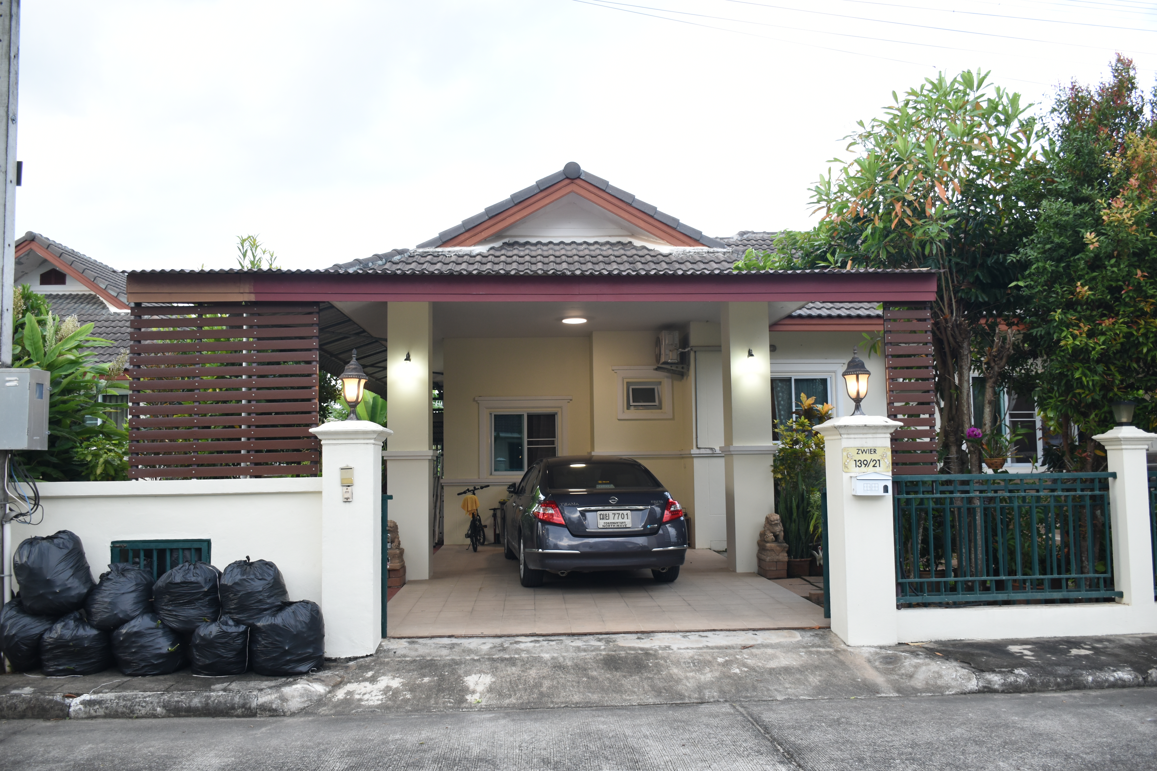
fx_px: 868
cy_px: 386
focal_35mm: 27
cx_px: 578
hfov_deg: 67.4
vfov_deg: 47.9
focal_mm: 18
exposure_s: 1/80
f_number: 3.5
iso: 250
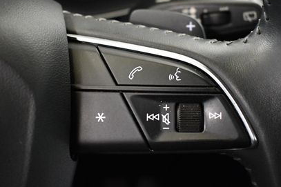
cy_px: 70
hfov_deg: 30.5
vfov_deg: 20.6
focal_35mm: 66
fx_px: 515
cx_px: 133
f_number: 4.2
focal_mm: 28
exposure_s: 1/60
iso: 3600
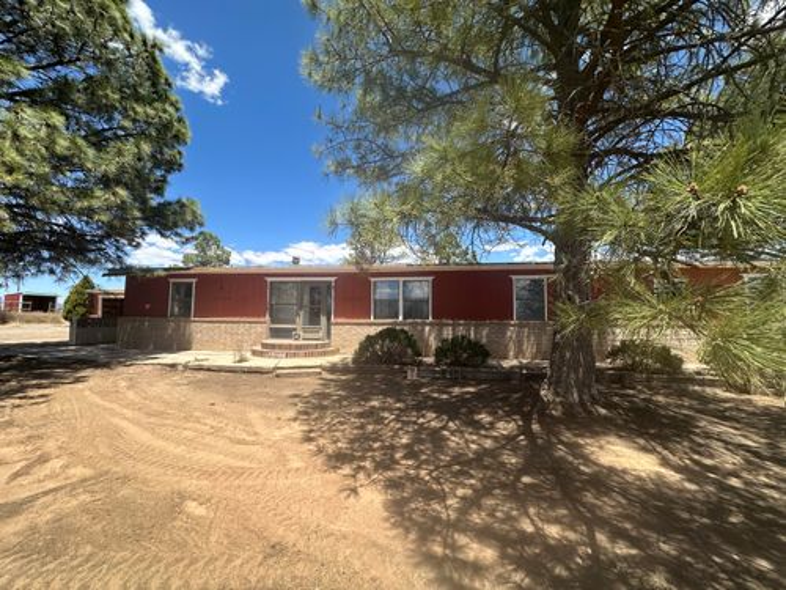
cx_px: 393
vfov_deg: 85.7
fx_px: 318
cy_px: 295
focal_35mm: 14
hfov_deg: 102.1
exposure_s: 1/1233
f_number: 2.2
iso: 50
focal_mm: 2.22
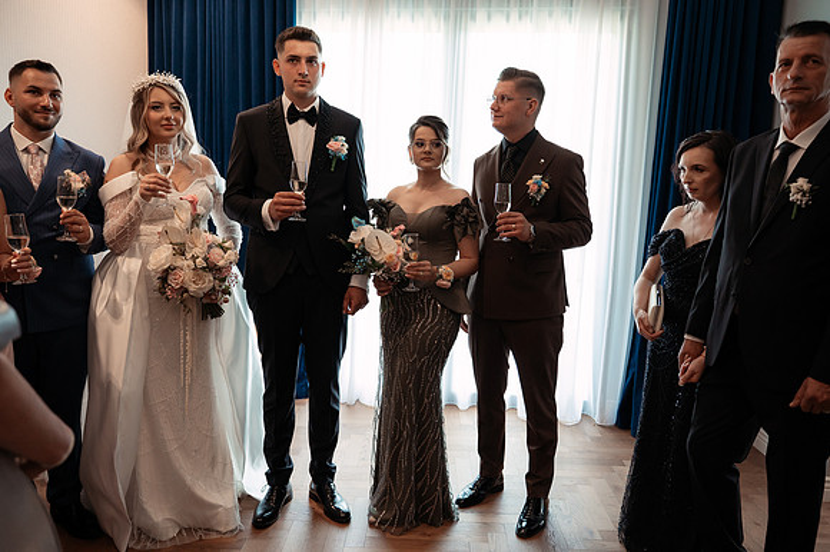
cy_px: 276
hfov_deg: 65.5
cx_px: 415
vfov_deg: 46.4
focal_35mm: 28
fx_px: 645
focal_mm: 28
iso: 1000
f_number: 3.2
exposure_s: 1/250
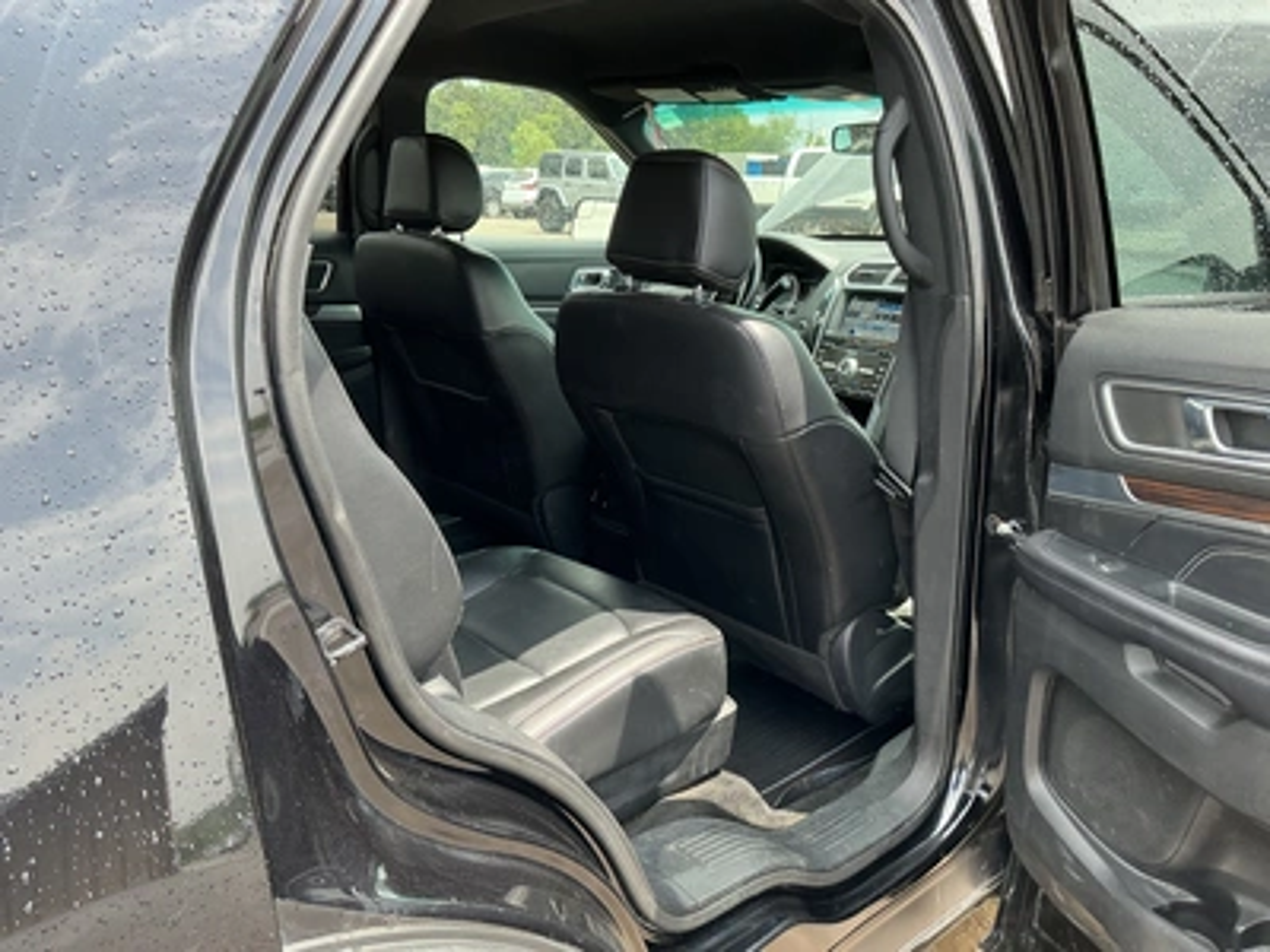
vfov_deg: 49.7
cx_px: 635
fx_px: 1027
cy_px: 476
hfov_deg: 63.4
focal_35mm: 28
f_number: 1.8
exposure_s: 1/172
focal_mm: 3
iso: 25
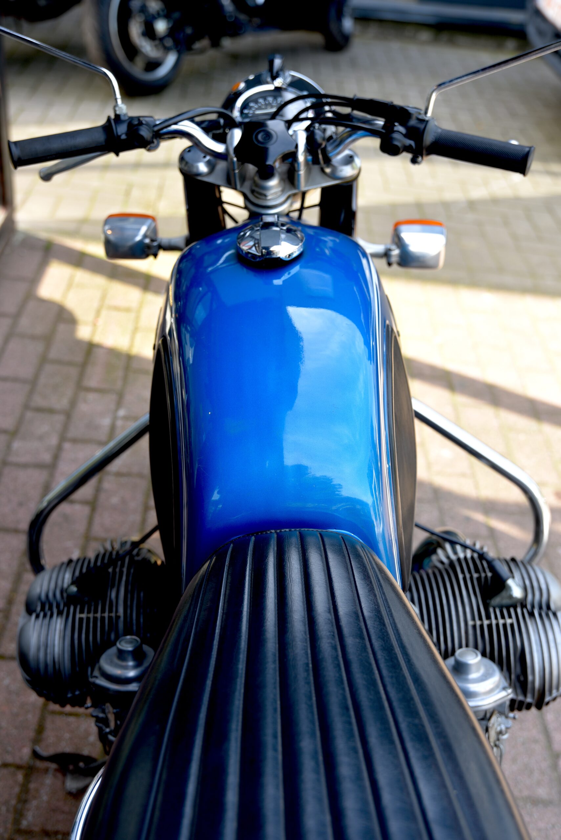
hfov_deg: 29.9
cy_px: 420
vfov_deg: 43.6
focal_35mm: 45
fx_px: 1051
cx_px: 280
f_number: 4
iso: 100
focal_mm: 45
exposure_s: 1/60
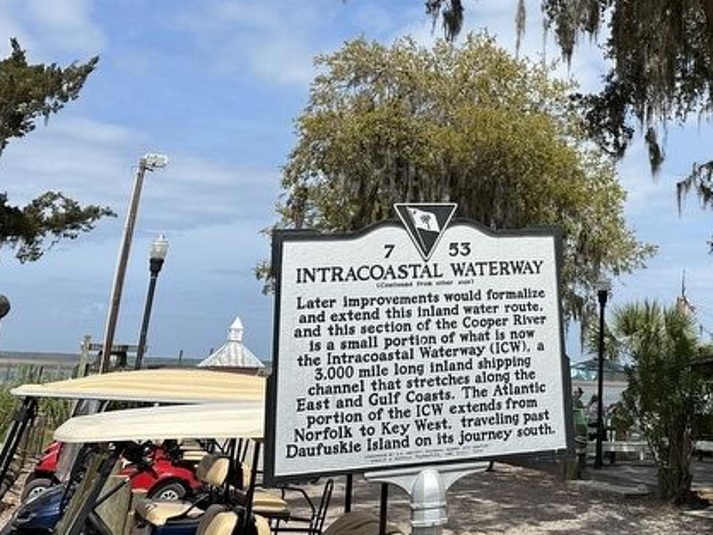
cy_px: 70
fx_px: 948
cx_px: 583
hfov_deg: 39.4
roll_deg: -2.3
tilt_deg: +17.1
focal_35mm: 46
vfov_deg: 30.4
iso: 80
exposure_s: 1/5525
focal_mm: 6.86
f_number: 1.78
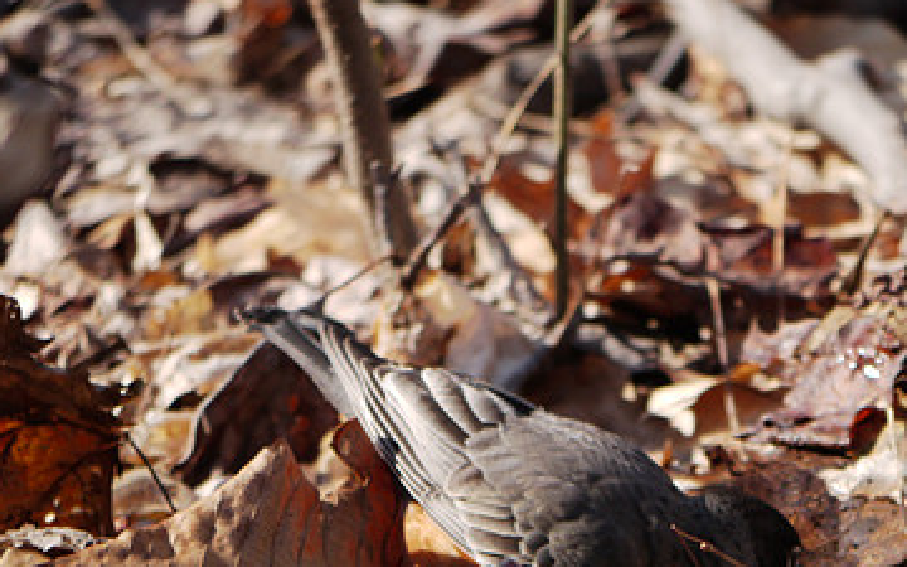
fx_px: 25312
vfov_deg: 1.3
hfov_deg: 2.1
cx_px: 660
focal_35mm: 1024
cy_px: 475
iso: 160
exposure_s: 1/200
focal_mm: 300
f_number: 5.6
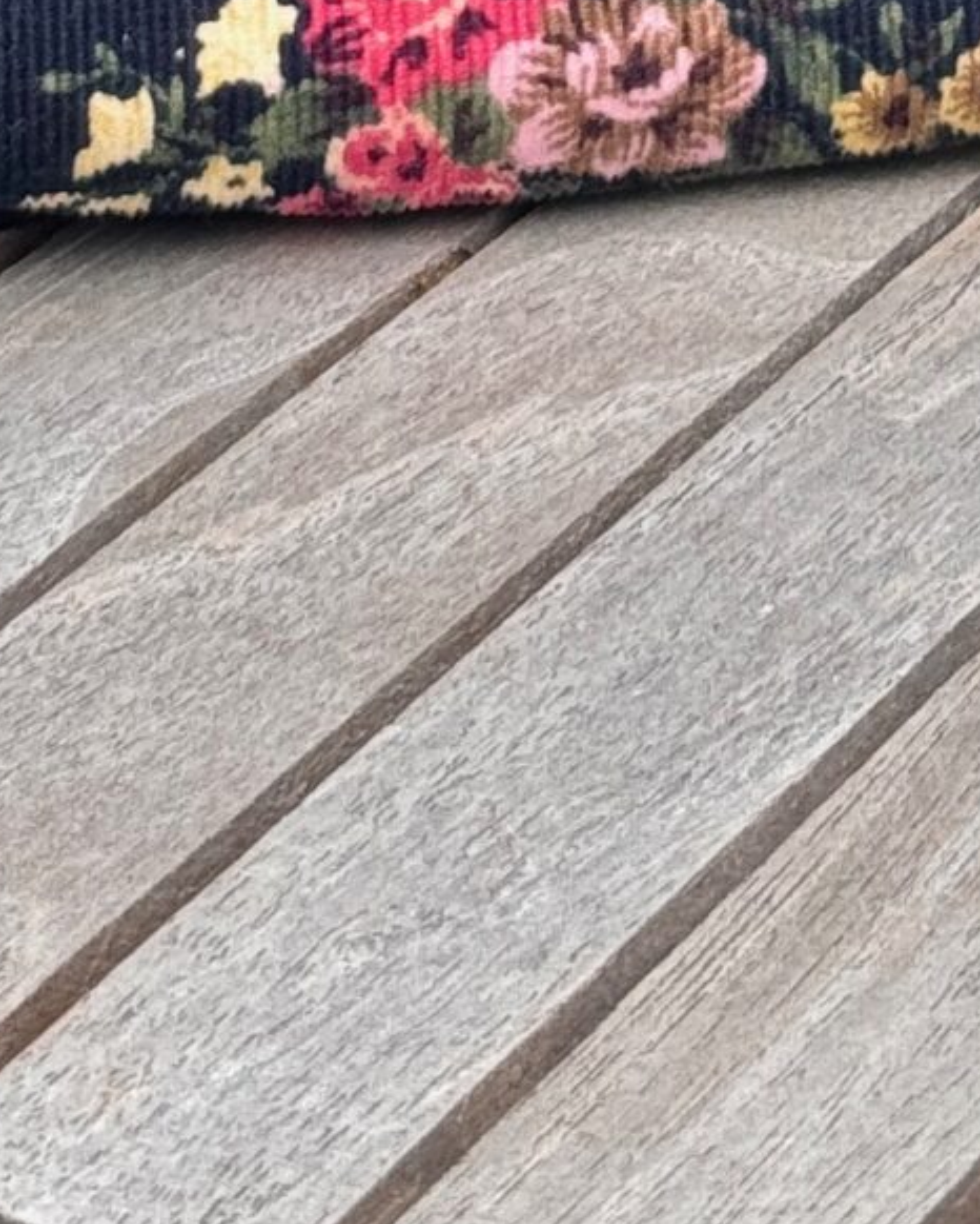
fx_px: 7465
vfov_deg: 8.8
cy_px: -1390
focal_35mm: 206
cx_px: 742
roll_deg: +3.6
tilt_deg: -15.9
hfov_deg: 7.5
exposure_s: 1/131
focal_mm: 6.76
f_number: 1.78
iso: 80
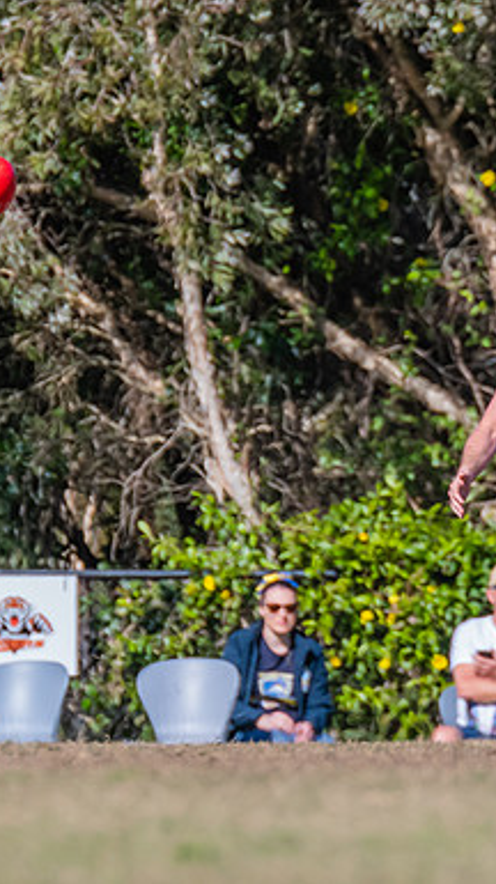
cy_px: 267
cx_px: 562
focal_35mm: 1163
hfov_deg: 1.0
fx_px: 27246
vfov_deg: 1.9
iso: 800
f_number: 8
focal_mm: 420
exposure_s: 1/2000
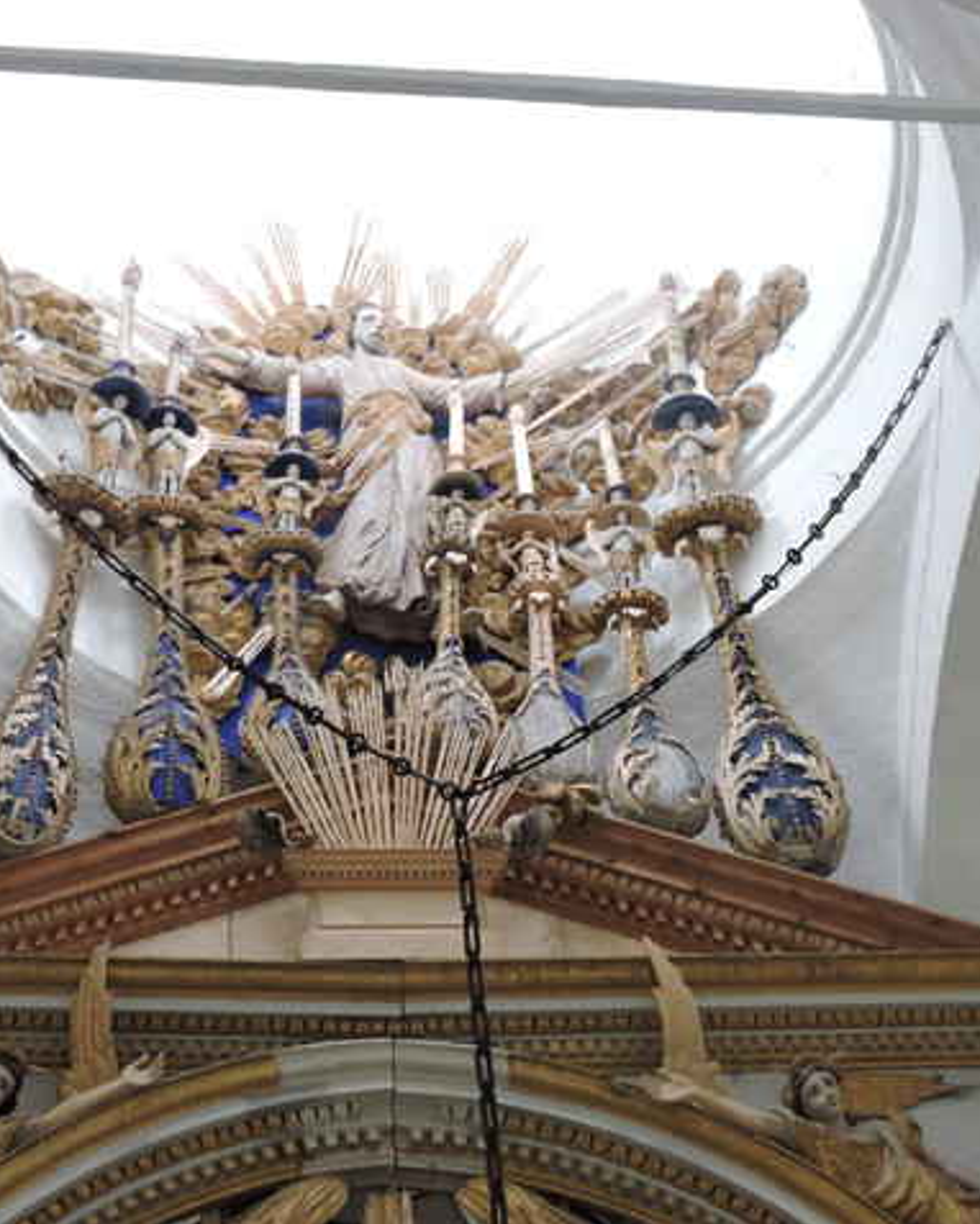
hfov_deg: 21.2
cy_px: 613
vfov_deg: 26.4
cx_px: 385
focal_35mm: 72
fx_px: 2609
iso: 360
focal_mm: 9.9
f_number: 4
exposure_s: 1/30
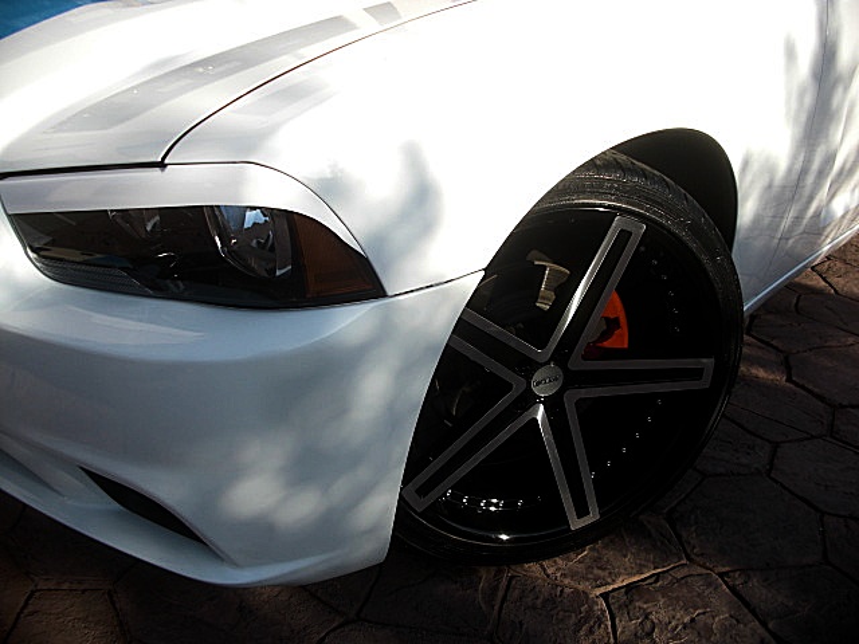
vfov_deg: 39.7
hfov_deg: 51.4
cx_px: 430
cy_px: 322
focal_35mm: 36
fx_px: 893
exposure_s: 1/500
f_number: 2.8
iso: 50
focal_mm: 6.3
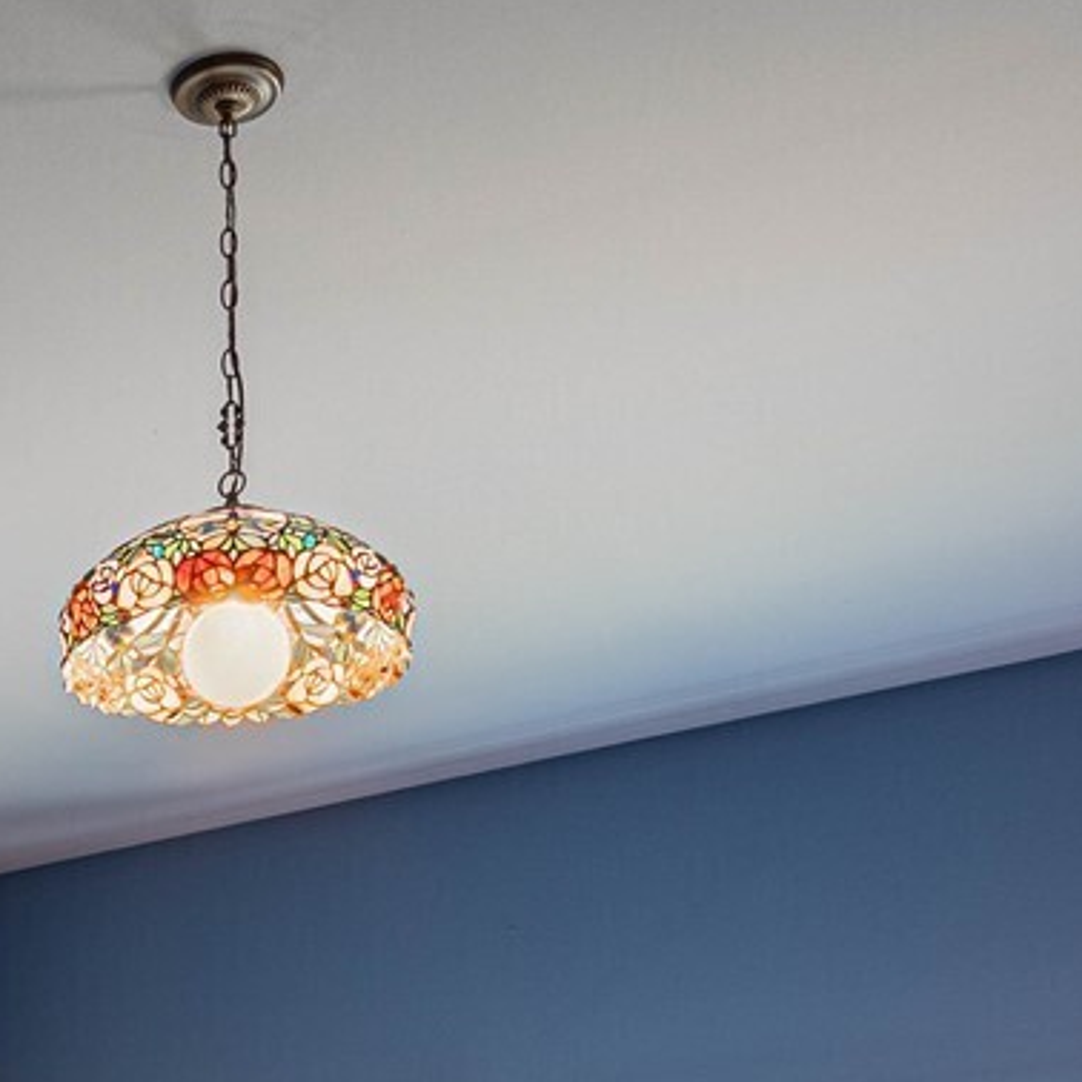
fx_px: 2157
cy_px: 1536
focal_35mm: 61
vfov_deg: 23.6
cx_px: -208
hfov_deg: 25.4
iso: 200
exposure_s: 1/100
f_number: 8
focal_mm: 16
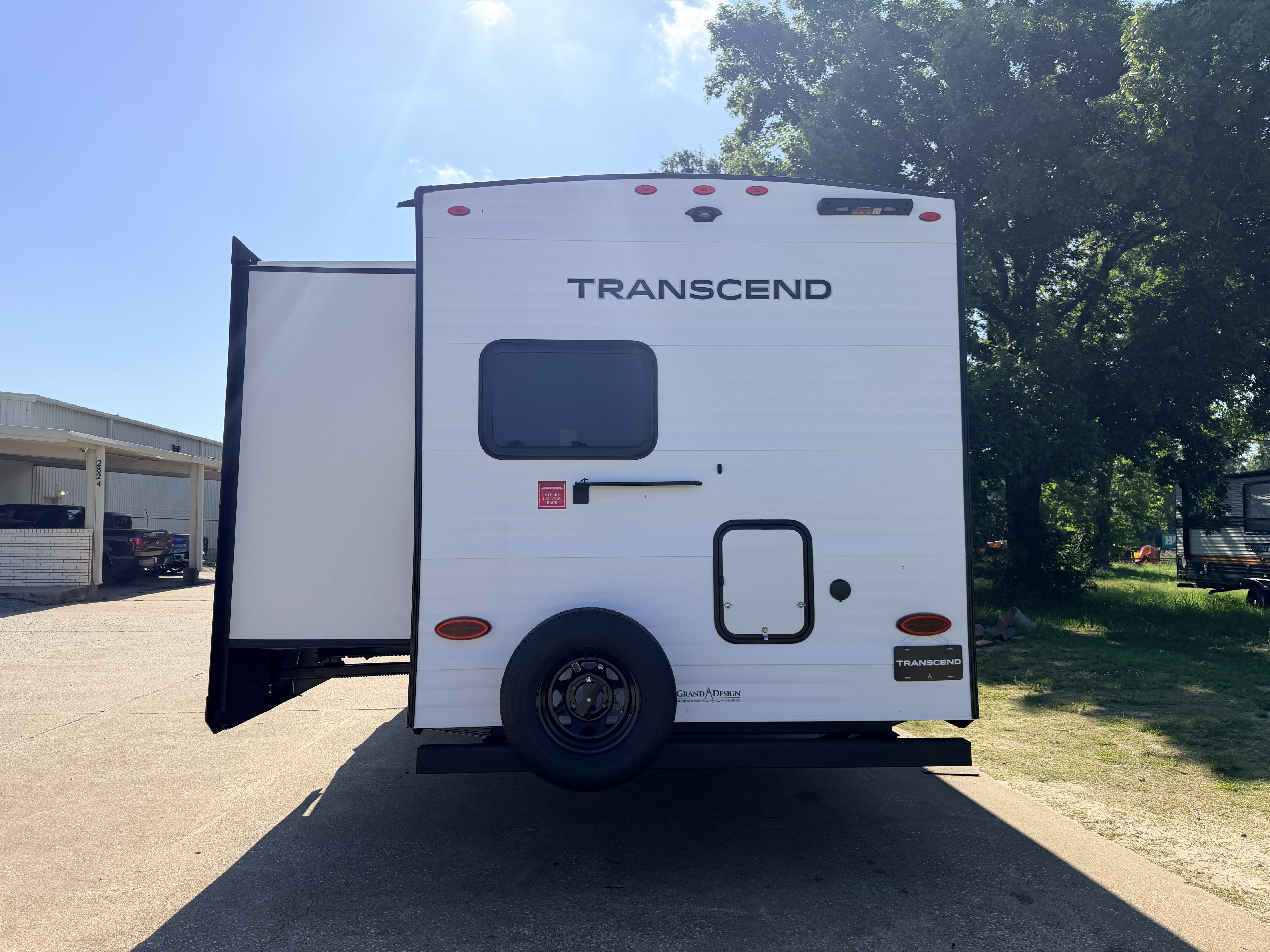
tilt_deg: +2.1
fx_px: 881
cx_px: 635
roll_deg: +0.5
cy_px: 476
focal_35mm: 24
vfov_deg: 56.8
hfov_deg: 71.6
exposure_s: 1/6711
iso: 100
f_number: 1.78
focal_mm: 6.76
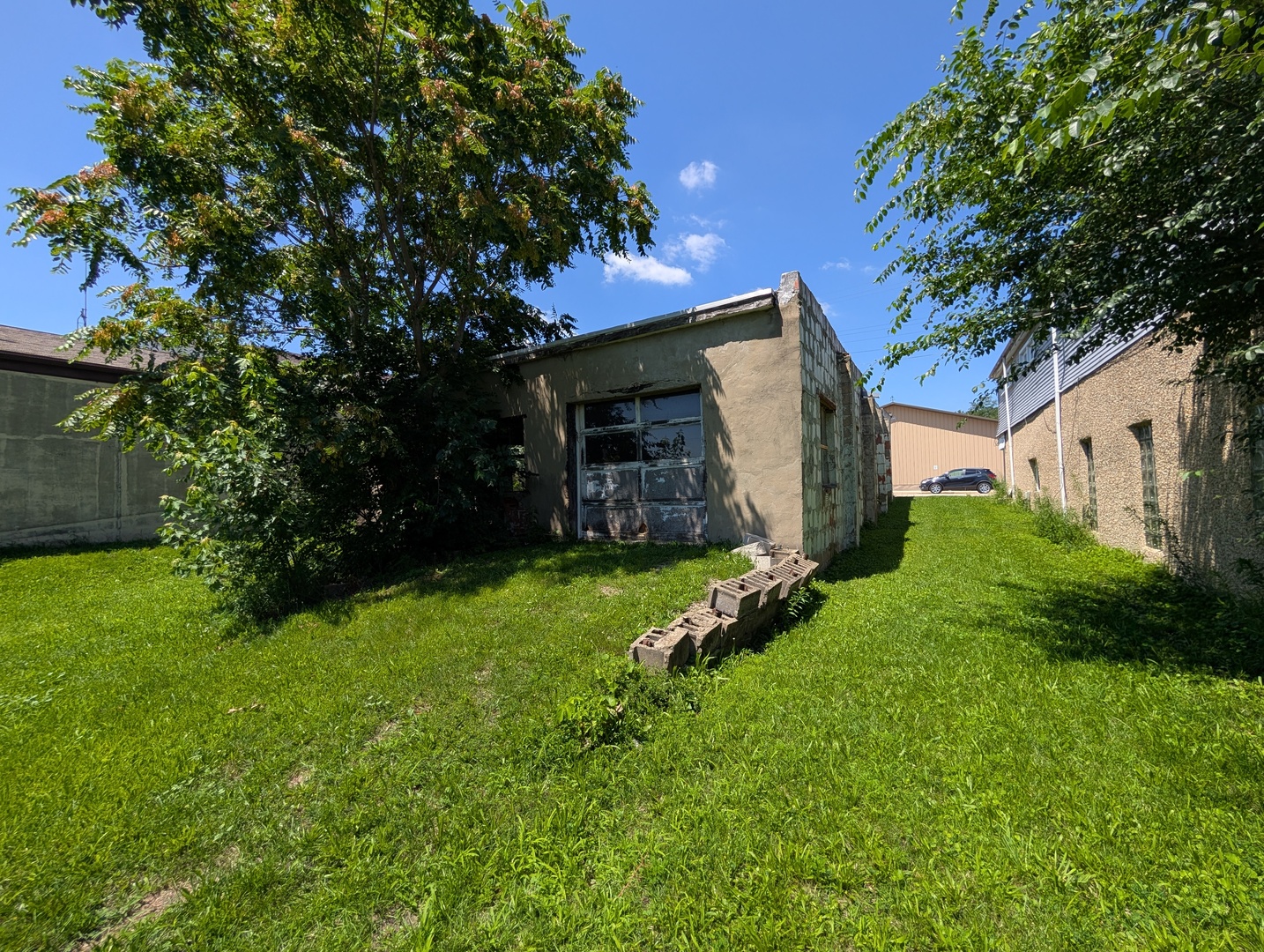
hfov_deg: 110.5
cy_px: 476
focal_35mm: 12
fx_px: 439
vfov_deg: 94.7
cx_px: 632
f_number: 1.7
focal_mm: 2.02
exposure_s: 1/2252
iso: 52
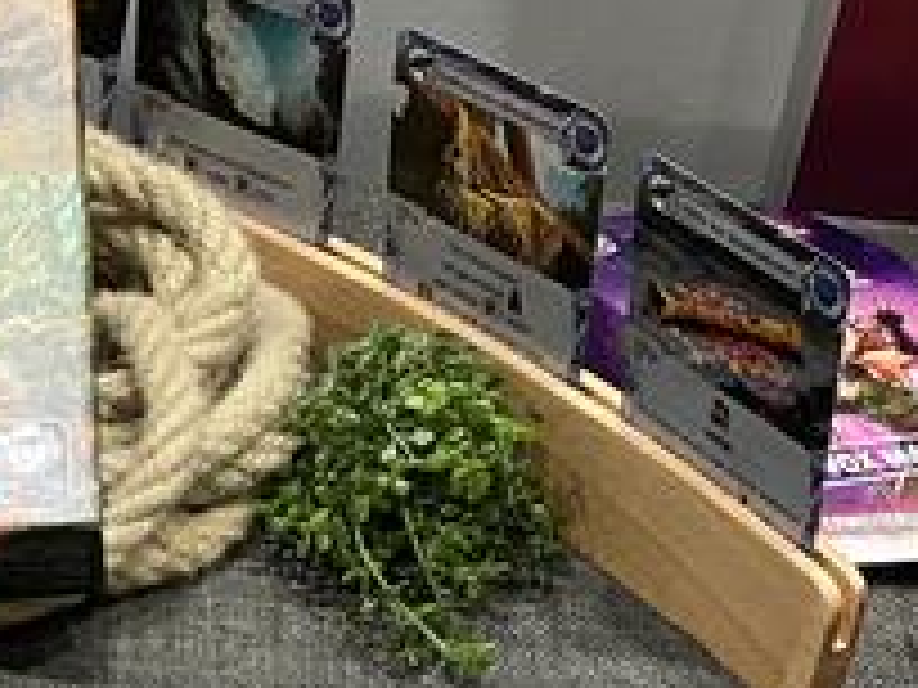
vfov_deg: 13.2
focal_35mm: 110
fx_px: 2917
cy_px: 728
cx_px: -567
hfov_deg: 16.0
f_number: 1.8
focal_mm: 3.99
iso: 80
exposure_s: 1/79
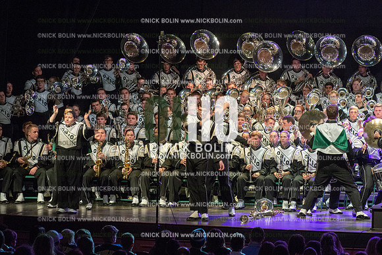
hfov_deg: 11.8
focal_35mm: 175
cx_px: 191
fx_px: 1856
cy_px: 128
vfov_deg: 7.8
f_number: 7.1
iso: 8000
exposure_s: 1/200
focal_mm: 175
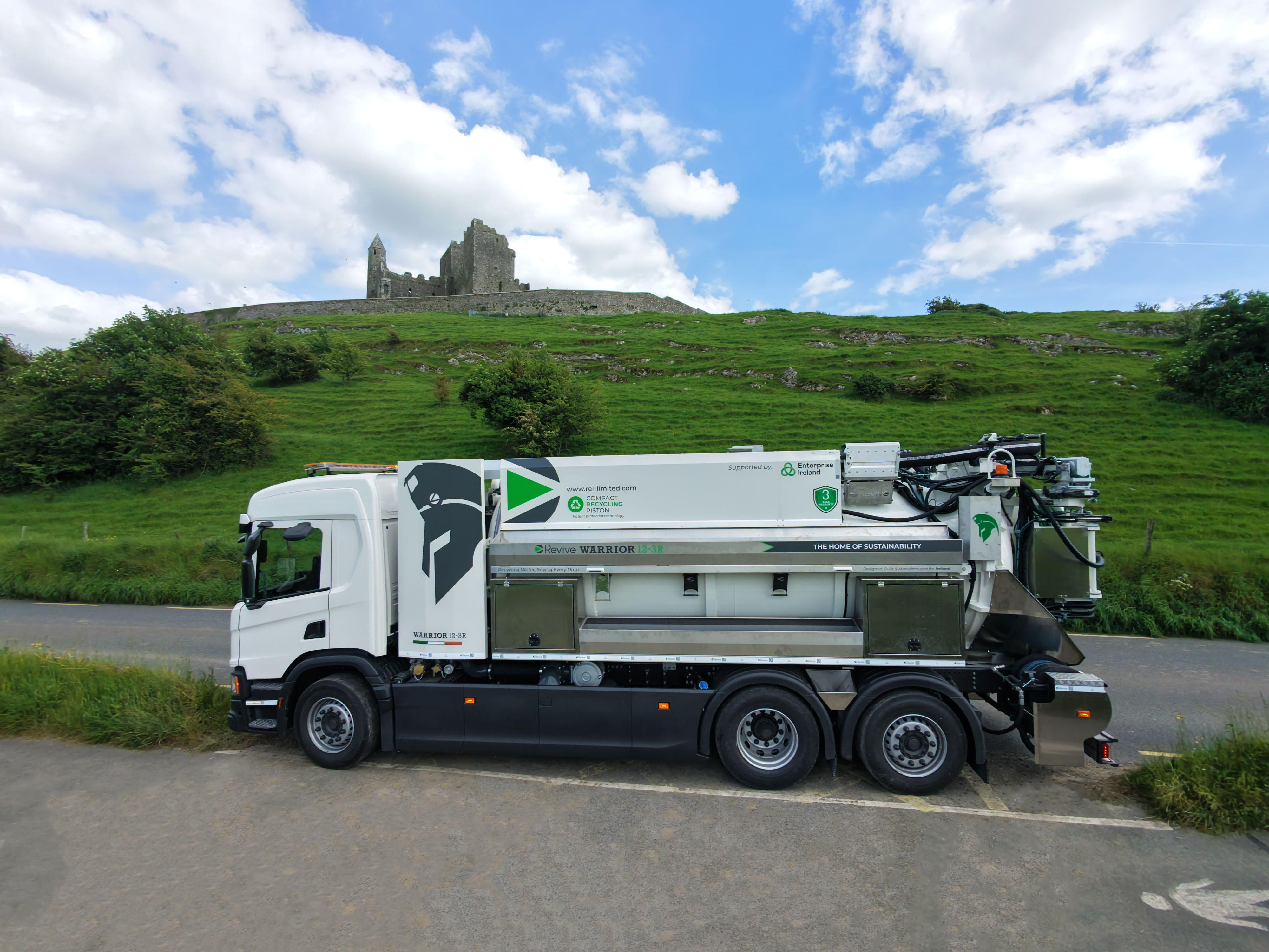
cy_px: 476
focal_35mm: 16
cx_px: 634
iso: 100
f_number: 2.2
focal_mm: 3.05
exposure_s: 1/500
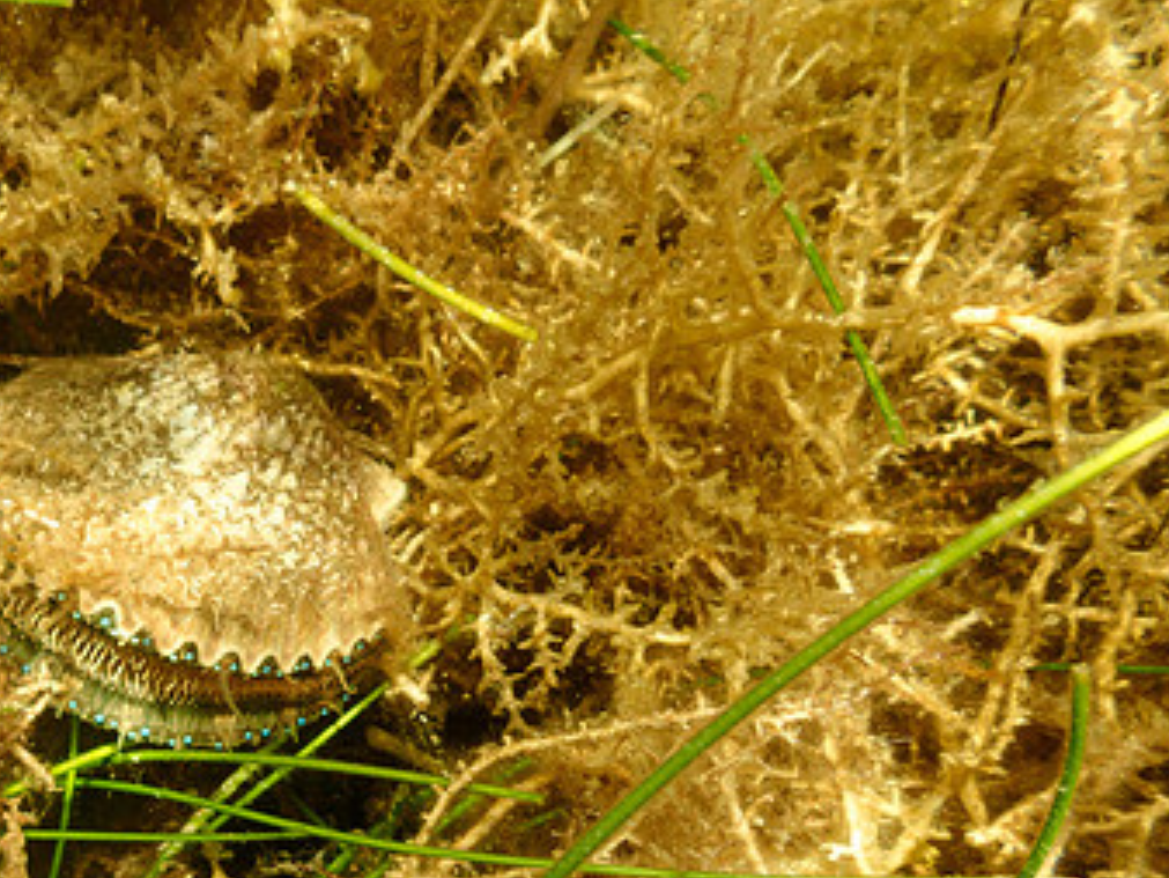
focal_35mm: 43
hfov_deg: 41.9
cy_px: 637
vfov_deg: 33.1
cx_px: 232
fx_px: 1453
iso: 100
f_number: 2.8
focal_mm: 4.5
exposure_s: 1/250
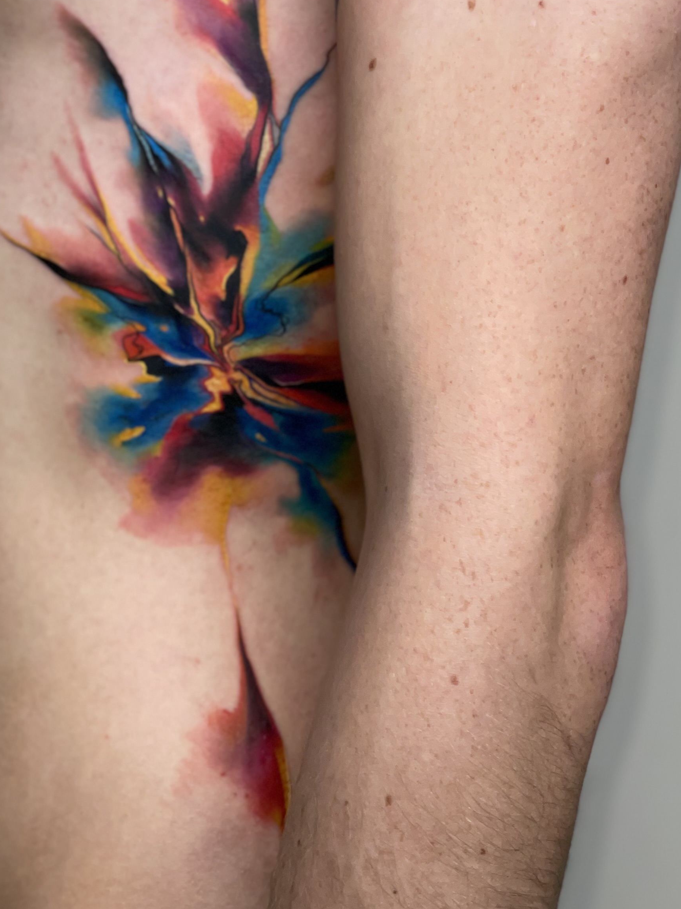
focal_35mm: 91
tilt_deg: +2.0
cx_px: 210
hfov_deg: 16.2
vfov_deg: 21.2
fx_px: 2387
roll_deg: -1.4
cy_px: 146
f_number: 2
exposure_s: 1/194
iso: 25
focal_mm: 6
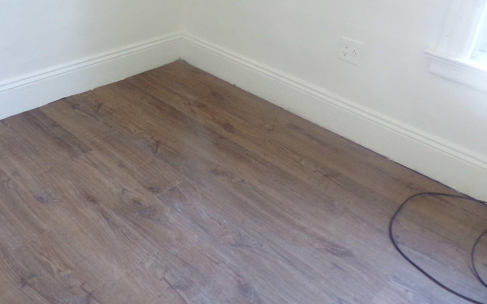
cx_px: 200
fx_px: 518
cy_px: 95
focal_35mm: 39
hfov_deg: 50.1
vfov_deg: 32.4
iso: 295
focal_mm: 4.3
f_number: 3
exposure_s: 1/17
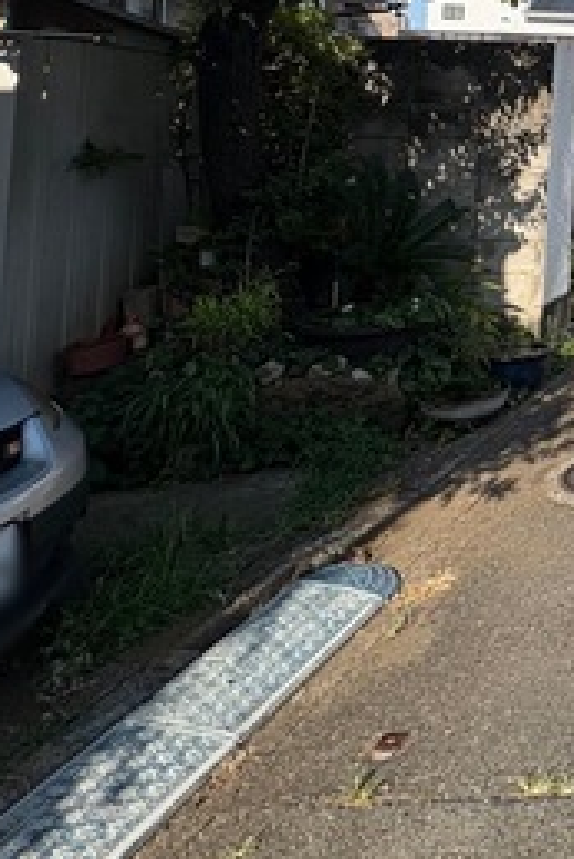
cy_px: 99
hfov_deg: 25.2
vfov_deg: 48.1
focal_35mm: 36
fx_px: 860
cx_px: 912
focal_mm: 2.22
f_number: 2.2
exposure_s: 1/2028
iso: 50
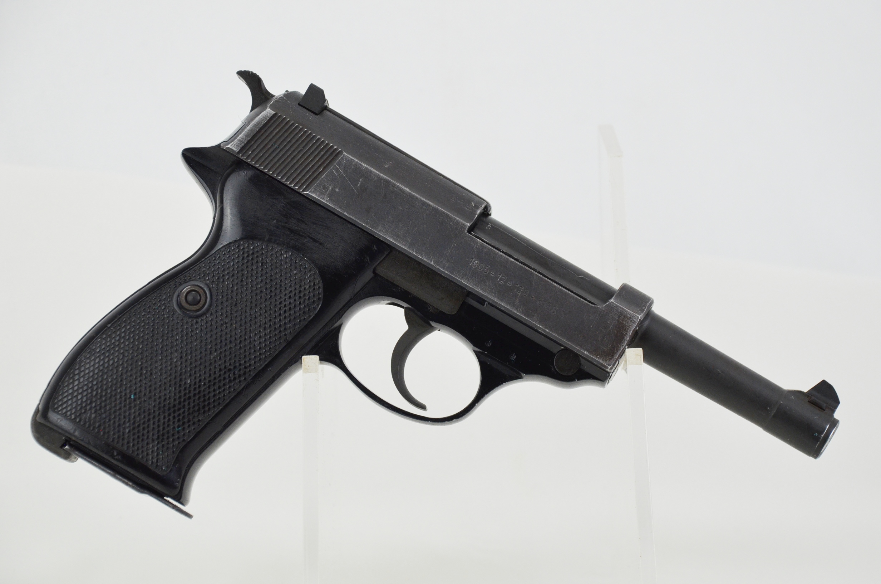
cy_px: 292
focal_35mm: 112
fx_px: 2747
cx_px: 440
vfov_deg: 12.1
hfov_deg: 18.2
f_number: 5.3
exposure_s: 1/250
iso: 800
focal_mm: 75
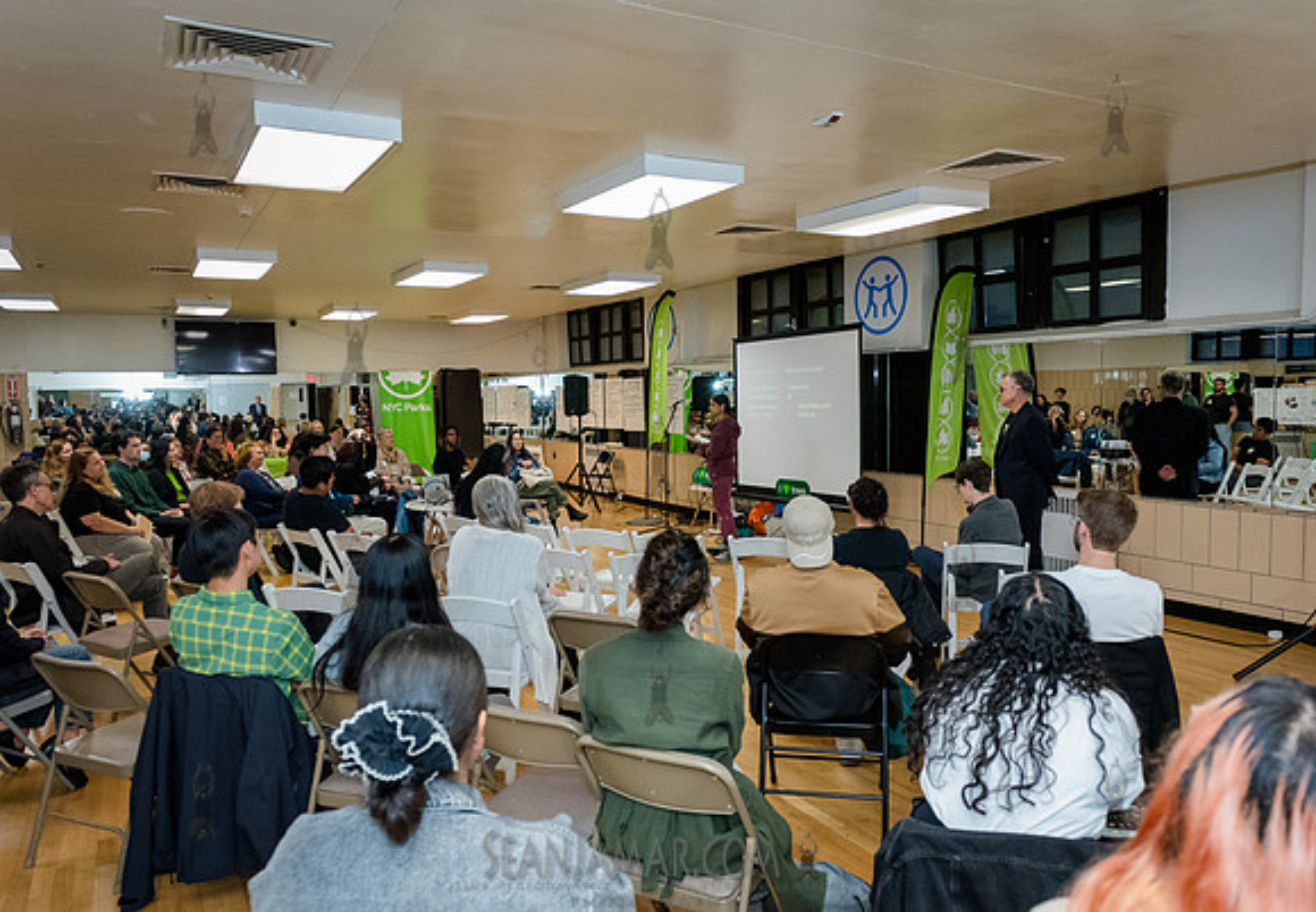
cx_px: 683
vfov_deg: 51.4
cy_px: 456
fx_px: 948
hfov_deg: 69.5
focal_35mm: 26
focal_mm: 24
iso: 5000
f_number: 4
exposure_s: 1/200
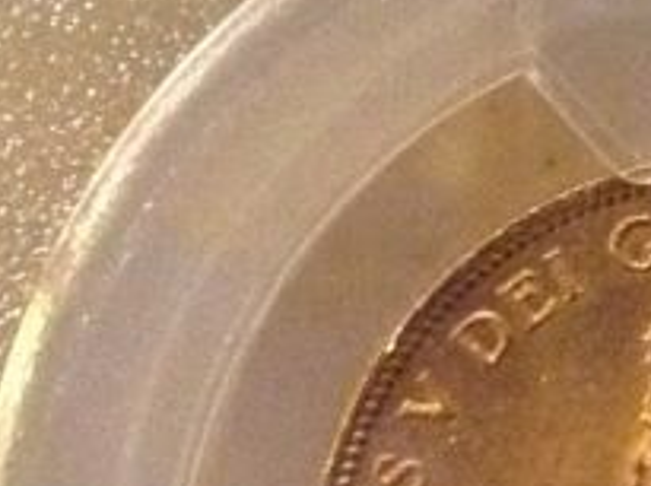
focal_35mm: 161
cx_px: 648
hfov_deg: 12.2
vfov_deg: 9.2
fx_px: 3023
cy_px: 195
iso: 640
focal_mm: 3.3
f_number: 2.4
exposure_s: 1/15
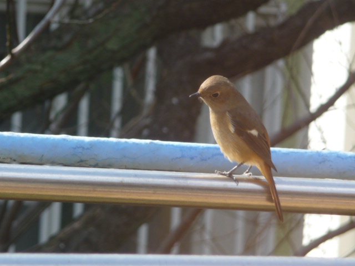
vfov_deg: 3.2
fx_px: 4841
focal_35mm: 472
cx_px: 178
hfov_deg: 4.2
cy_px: 133
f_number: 4.9
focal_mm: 47
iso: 100
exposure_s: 1/125
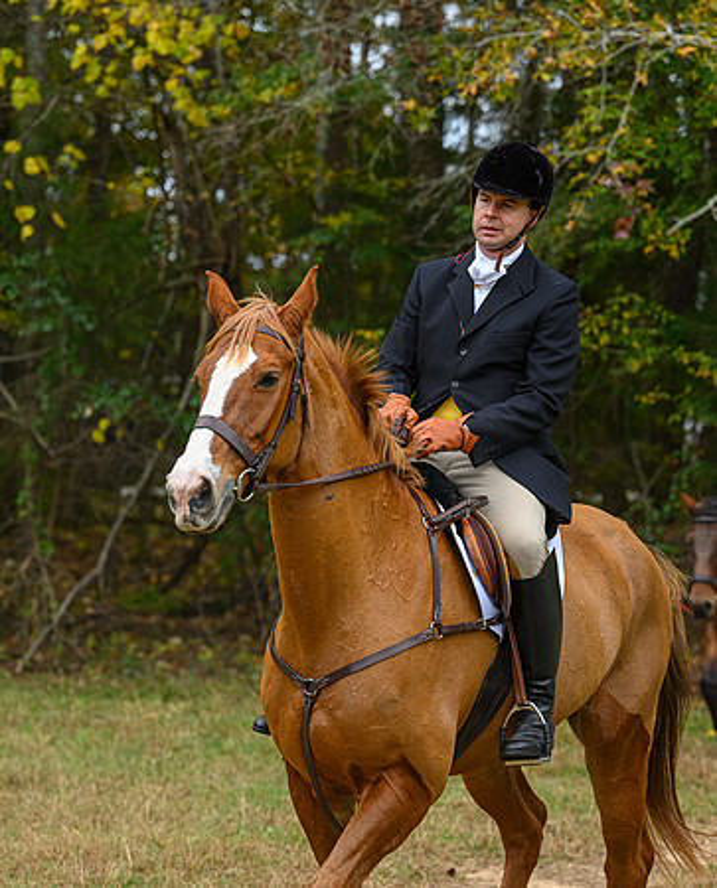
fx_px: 3508
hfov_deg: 11.7
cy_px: 421
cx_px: 333
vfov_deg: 14.4
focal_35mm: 133
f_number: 3.2
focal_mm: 90
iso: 1250
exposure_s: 1/1000
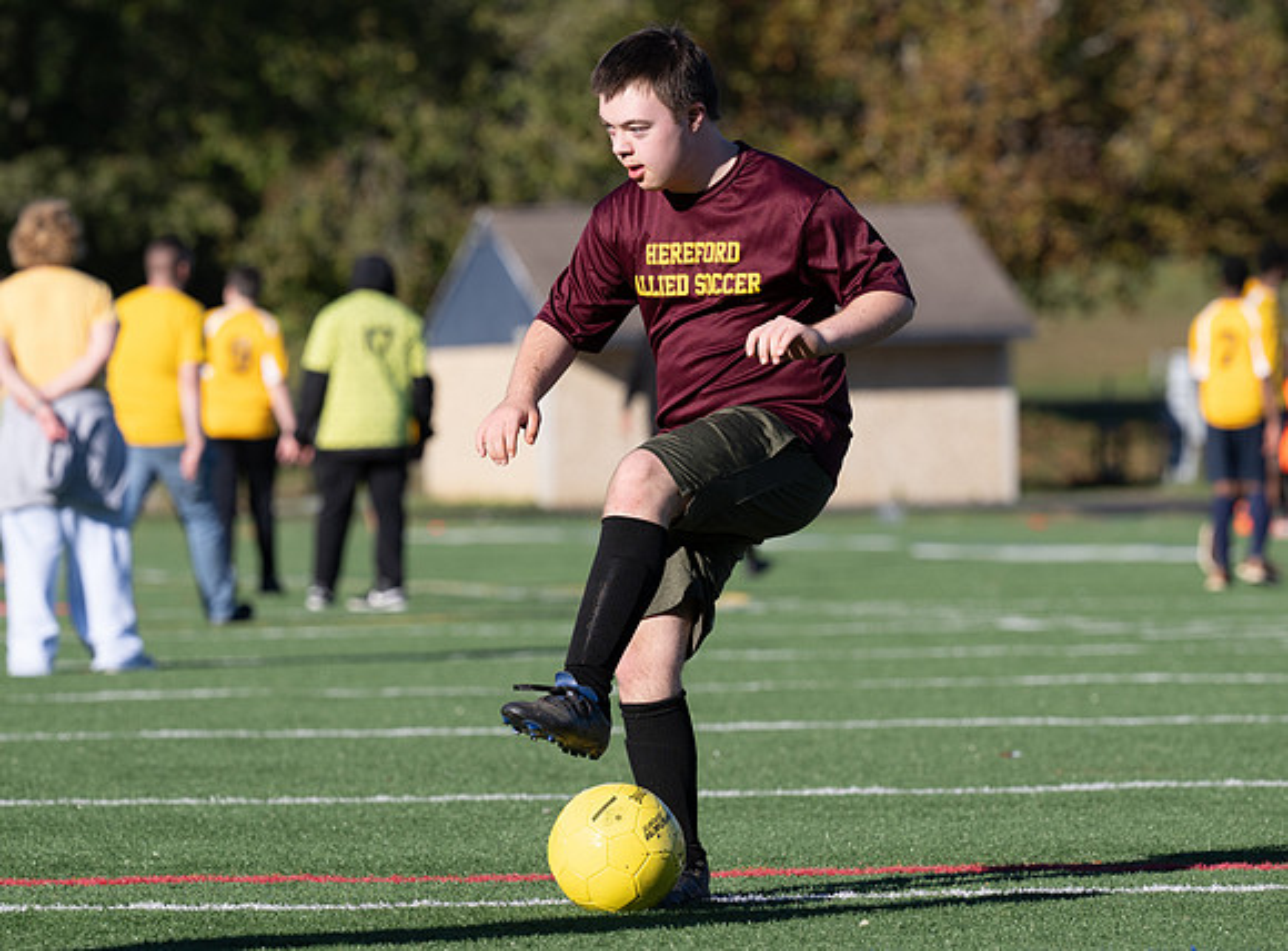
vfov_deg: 6.2
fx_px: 8805
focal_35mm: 238
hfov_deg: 8.4
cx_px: 549
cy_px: 517
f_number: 4.5
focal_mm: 160
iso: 220
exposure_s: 1/1600
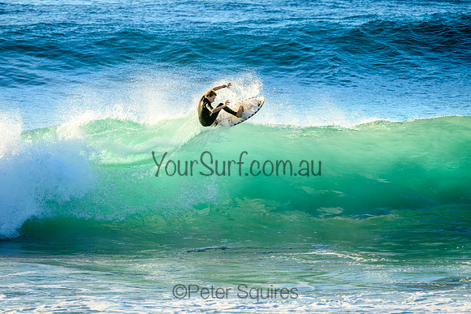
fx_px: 5234
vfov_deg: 3.4
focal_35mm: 400
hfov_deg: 5.2
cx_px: 236
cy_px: 157
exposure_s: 1/2000
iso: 1100
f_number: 9
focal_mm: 400
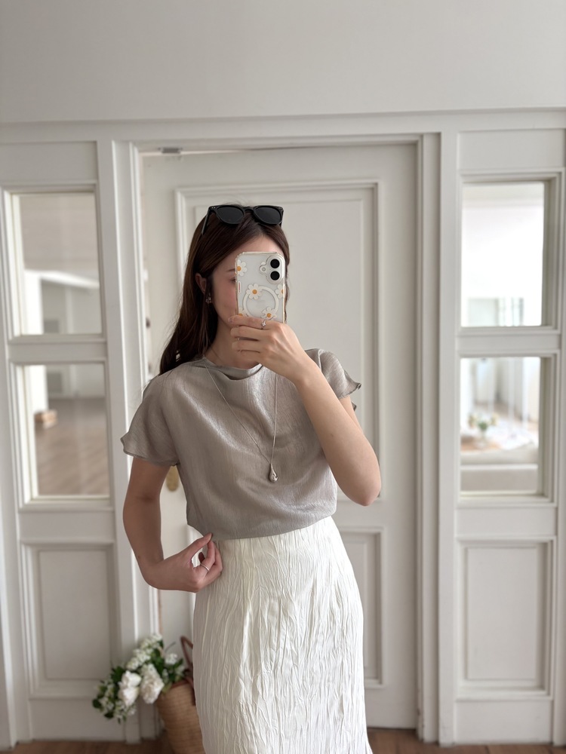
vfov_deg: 67.3
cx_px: 283
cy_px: 377
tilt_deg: -15.6
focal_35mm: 26
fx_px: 567
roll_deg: +0.2
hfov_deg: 53.1
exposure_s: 1/60
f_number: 1.6
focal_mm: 5.96
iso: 125
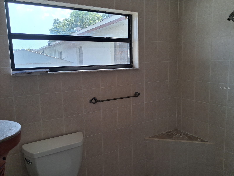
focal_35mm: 27
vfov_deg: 51.4
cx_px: 117
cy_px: 88
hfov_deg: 65.3
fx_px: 183
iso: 50
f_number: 1.8
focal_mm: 4
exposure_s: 1/120
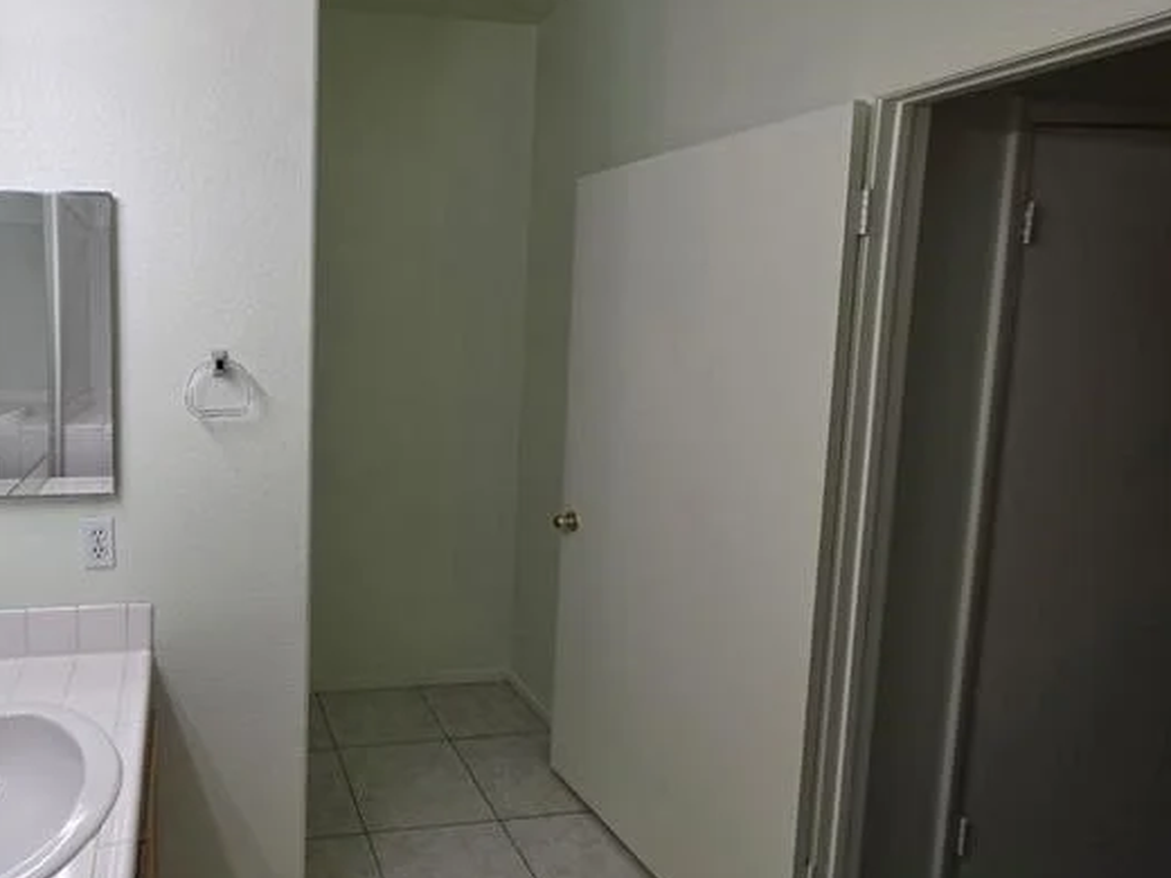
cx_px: 277
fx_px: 677
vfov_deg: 65.7
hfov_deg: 75.1
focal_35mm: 20
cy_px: 378
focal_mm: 2.2
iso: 80
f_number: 1.9
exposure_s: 1/120
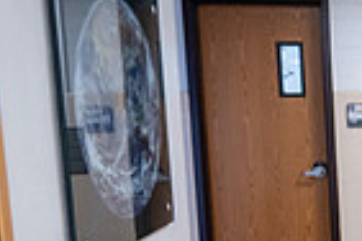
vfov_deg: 19.3
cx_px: 557
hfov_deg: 22.9
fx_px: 704
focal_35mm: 70
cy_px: 191
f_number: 4
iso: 800
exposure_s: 1/160
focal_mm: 17
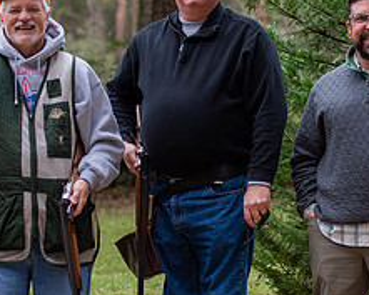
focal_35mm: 172
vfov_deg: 9.0
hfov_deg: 11.2
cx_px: 179
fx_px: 1879
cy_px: 183
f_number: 3.2
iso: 320
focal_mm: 70
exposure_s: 1/250
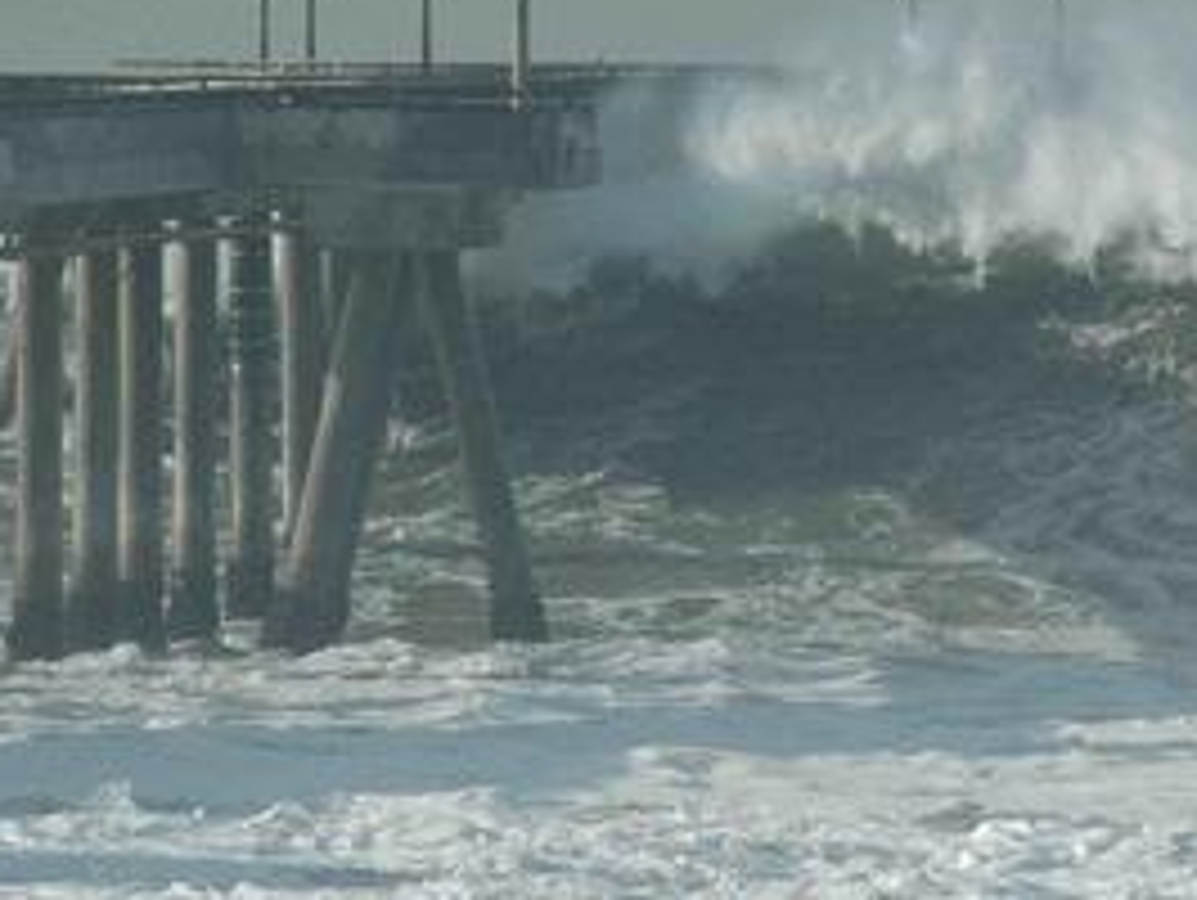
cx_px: 830
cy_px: 430
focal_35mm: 446
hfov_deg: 4.4
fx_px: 15436
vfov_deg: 3.3
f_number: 10
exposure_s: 1/1600
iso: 800
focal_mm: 150
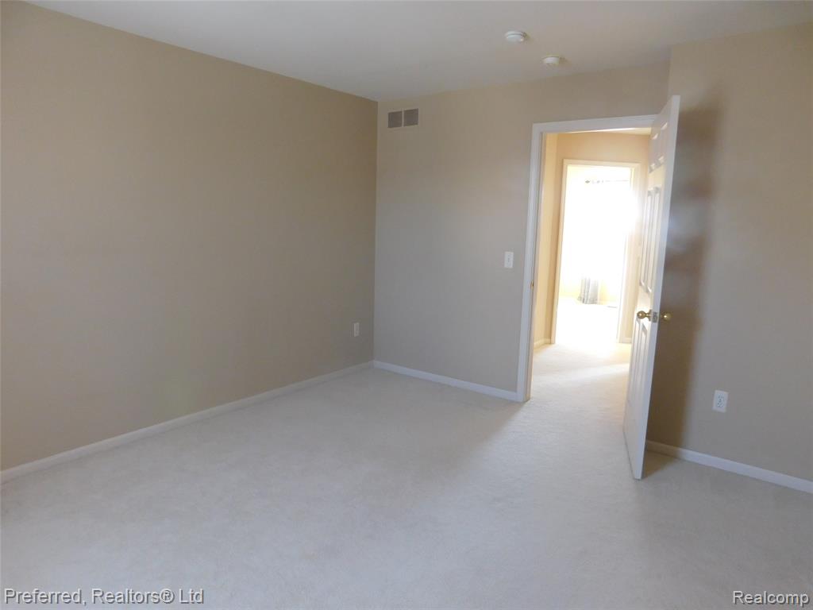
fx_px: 540
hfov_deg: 73.9
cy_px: 305
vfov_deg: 58.9
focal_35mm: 23
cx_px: 406
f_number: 3
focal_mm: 4
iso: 220
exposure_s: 1/30
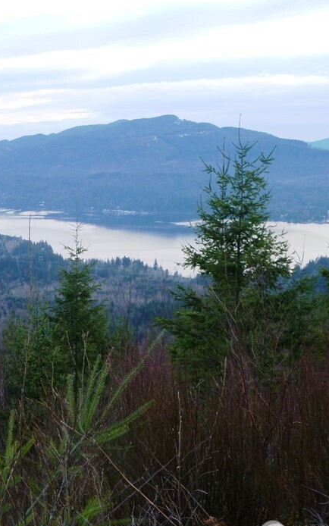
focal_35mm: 61
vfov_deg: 33.5
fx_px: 875
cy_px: 265
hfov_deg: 20.6
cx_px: 3
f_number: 3.7
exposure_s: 1/40
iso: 80
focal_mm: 6.9
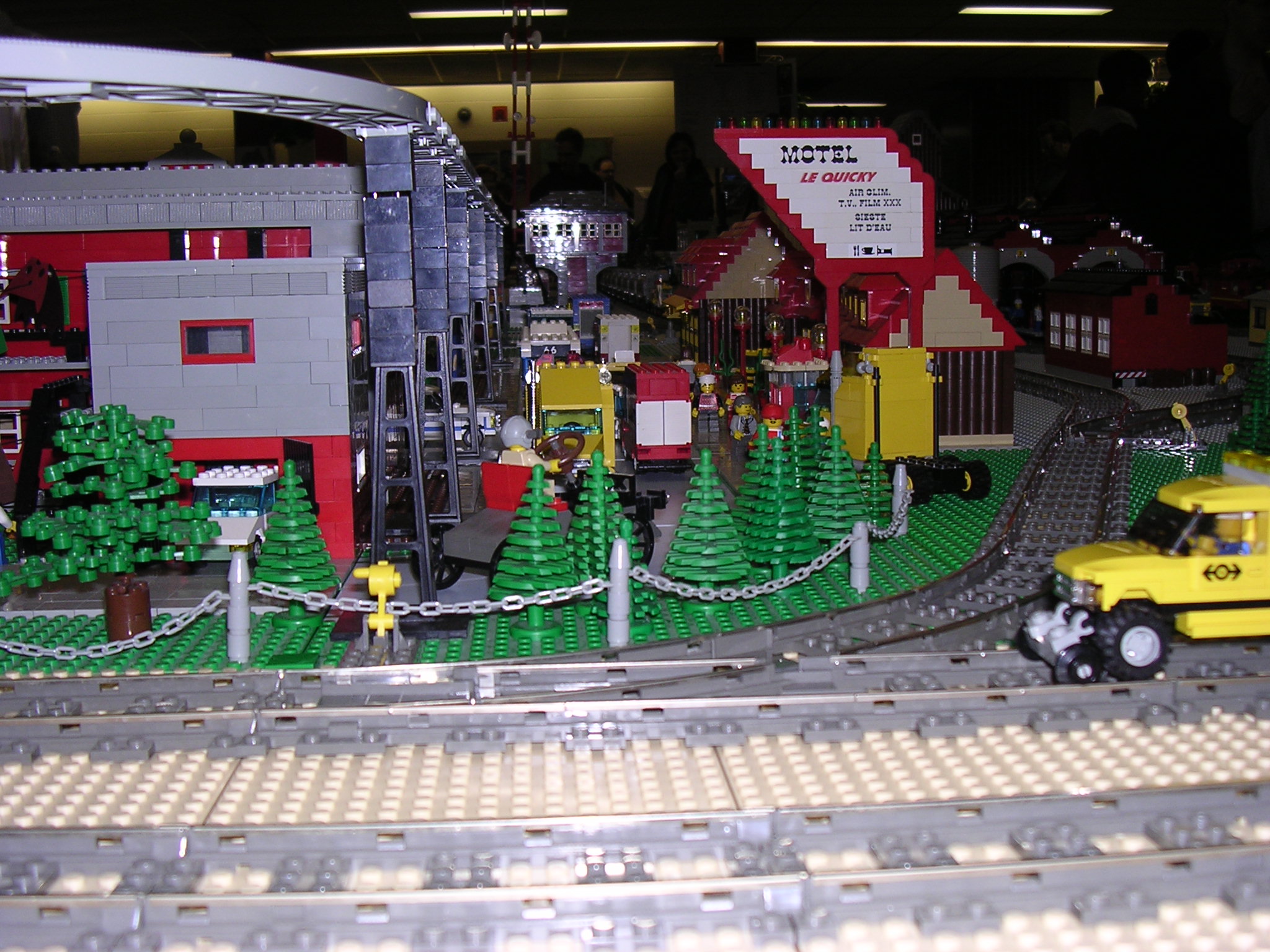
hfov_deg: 45.8
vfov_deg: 35.1
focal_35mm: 41
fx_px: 1504
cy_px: 476
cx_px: 635
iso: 100
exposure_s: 1/60.1
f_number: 2.9
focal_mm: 6.2
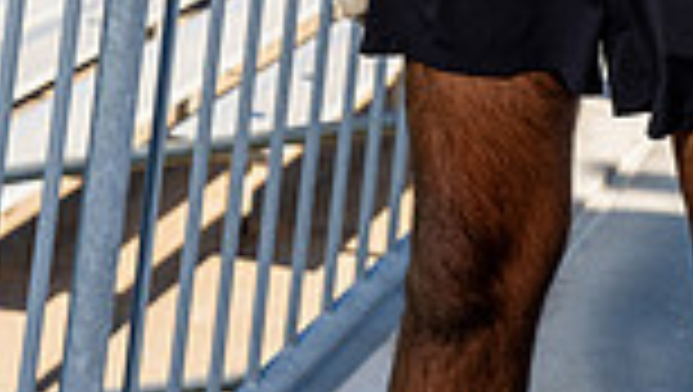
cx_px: 554
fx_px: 2594
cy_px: -617
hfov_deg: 15.1
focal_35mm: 141
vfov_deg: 7.9
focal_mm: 46
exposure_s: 1/250
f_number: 6.3
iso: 100
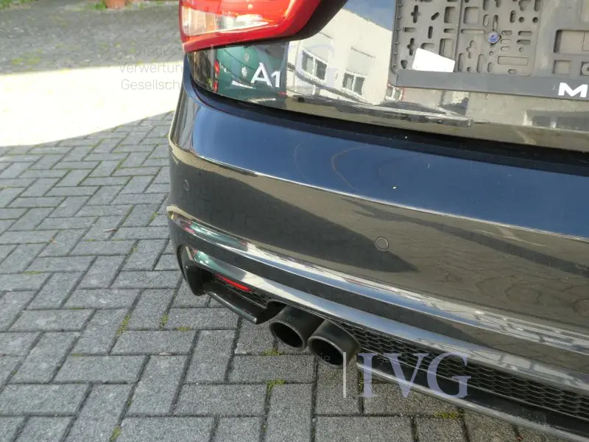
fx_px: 596
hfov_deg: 52.6
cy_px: 221
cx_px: 294
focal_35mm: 35
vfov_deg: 40.7
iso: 160
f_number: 3.7
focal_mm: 6.3
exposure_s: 1/80
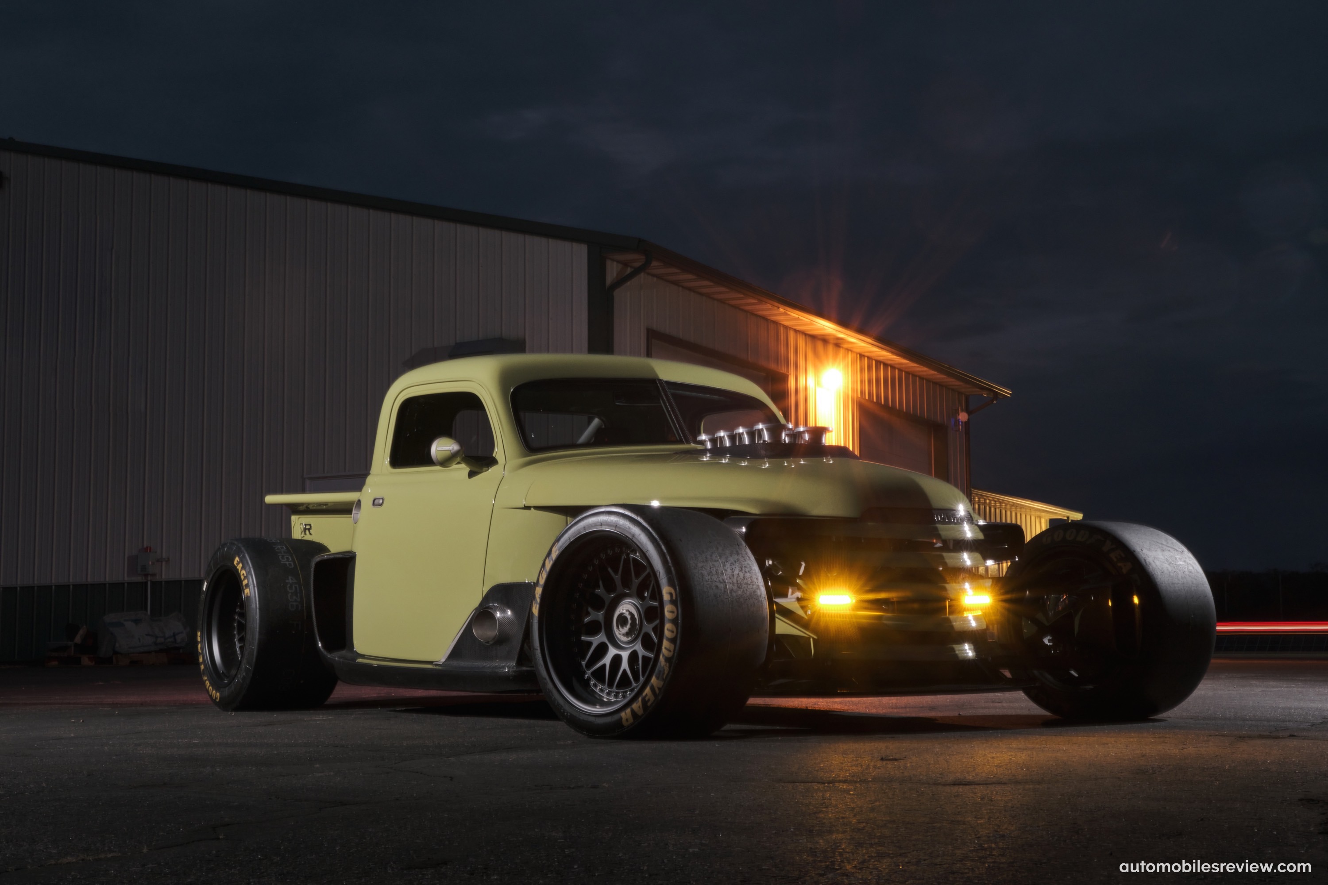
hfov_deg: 44.5
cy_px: 442
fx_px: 1623
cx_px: 664
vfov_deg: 30.5
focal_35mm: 44
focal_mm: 29.2
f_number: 16
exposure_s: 6.5
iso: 400
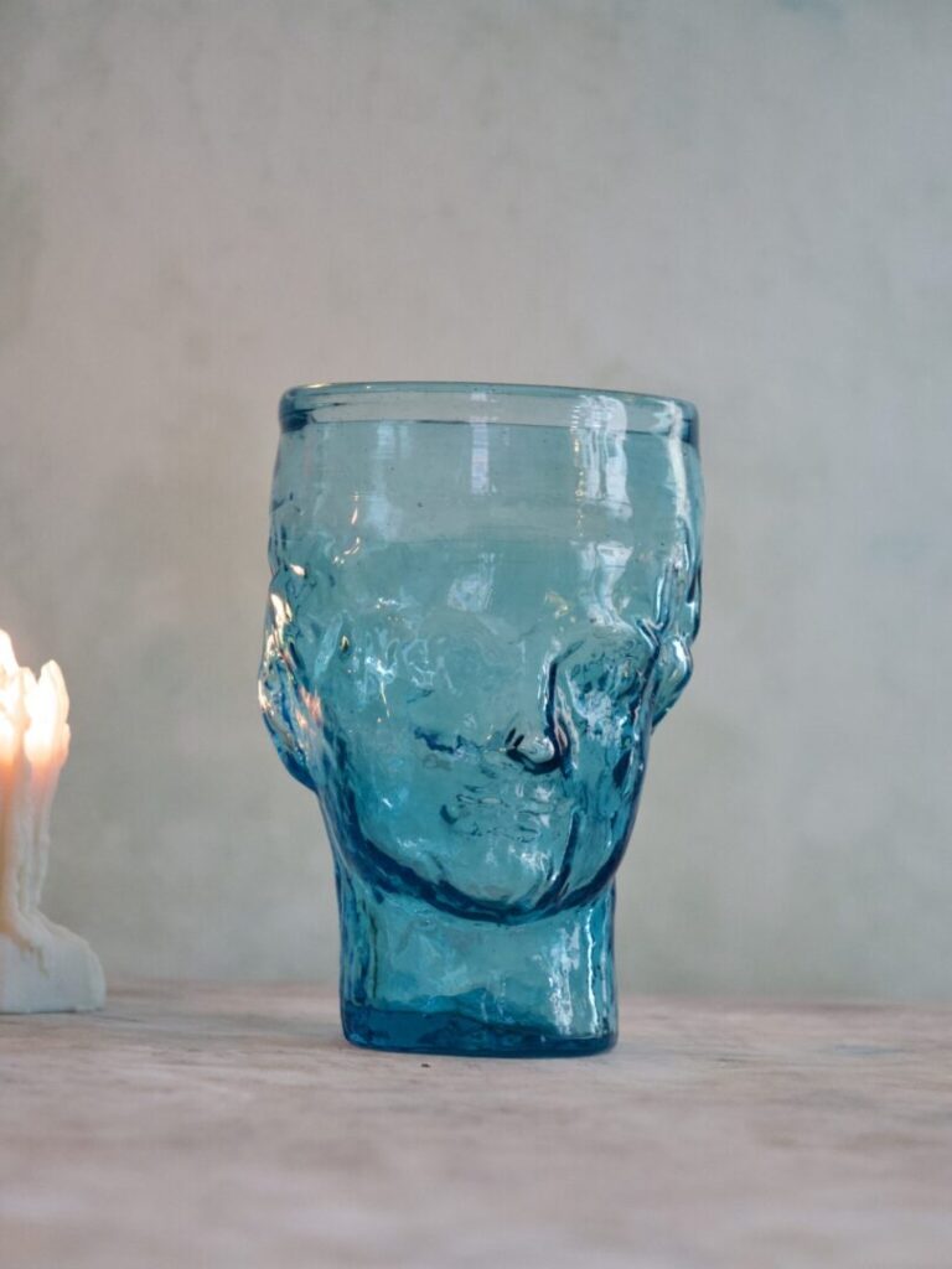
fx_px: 3814
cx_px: 476
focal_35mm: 104
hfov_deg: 14.2
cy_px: 634
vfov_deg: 18.9
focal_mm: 52
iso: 2000
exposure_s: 1/125
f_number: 4
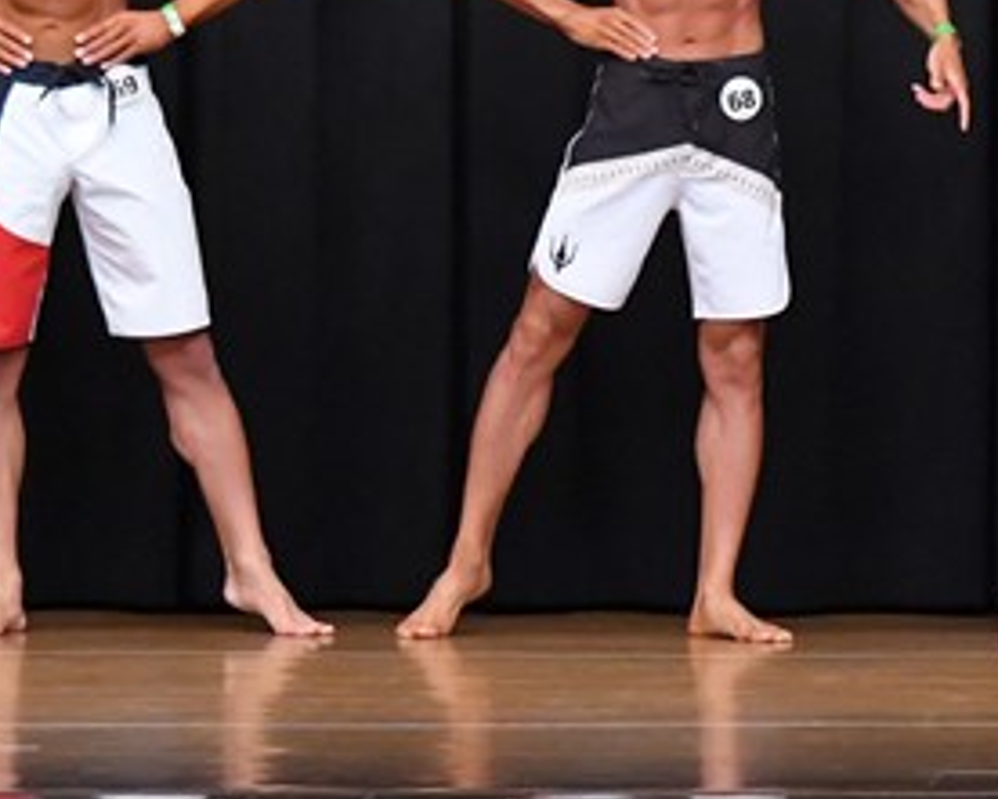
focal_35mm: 395
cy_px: 184
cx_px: 971
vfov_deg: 3.9
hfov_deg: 4.9
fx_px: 11671
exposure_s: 1/400
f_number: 5.6
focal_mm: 100
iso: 8000
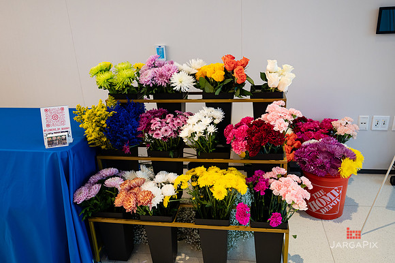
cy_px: 130
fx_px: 332
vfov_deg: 43.1
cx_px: 199
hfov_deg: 61.4
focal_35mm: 30
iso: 1250
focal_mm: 28
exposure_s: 1/200
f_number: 3.2
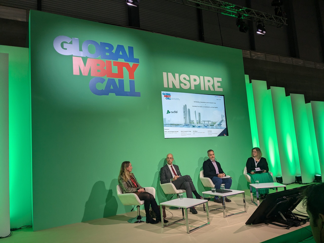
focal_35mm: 27
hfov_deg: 65.3
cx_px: 162
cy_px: 122
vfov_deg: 51.4
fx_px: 253
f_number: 1.73
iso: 40
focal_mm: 4.38
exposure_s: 1/99.9
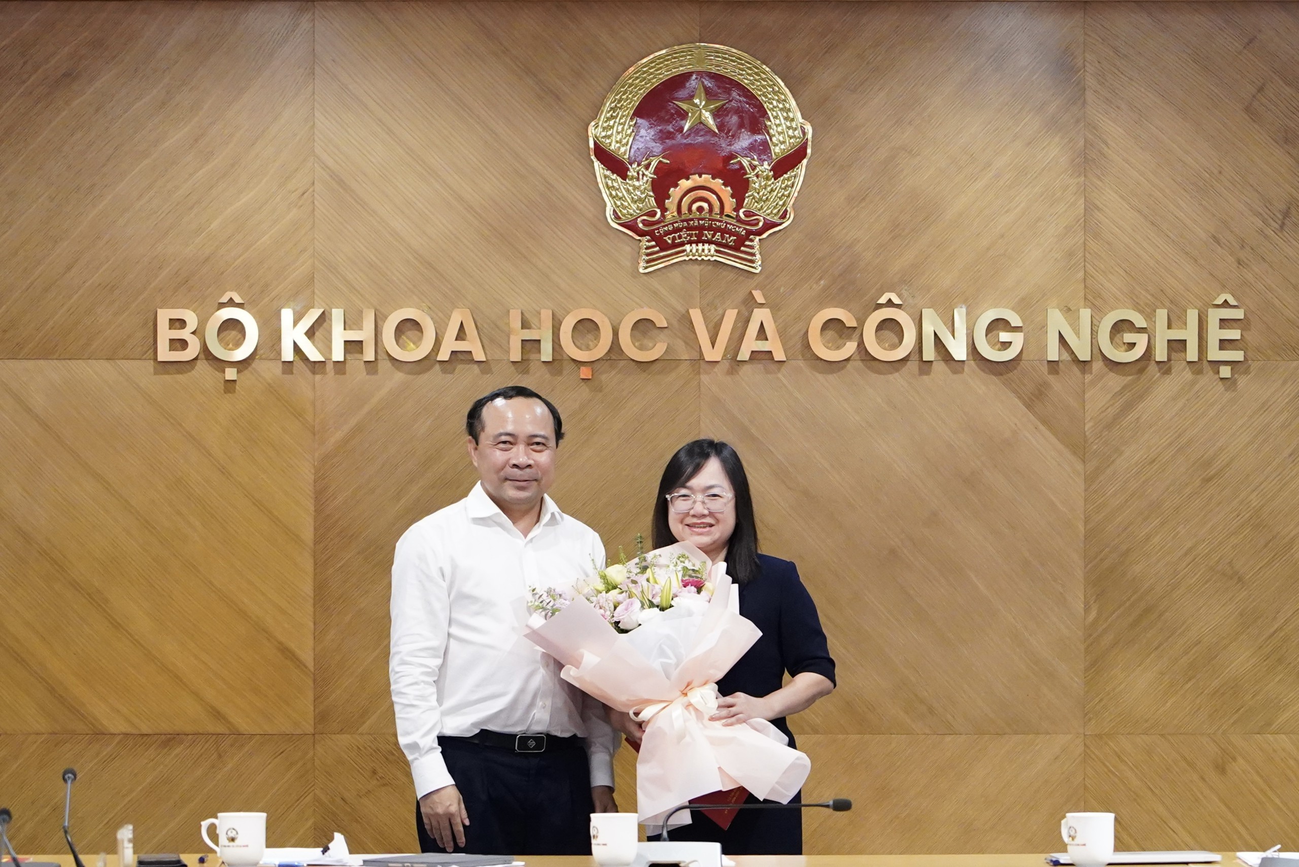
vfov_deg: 13.0
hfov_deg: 19.5
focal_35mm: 105
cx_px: 650
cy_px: 434
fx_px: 3789
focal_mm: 105
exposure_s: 1/160
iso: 5000
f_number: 4.5
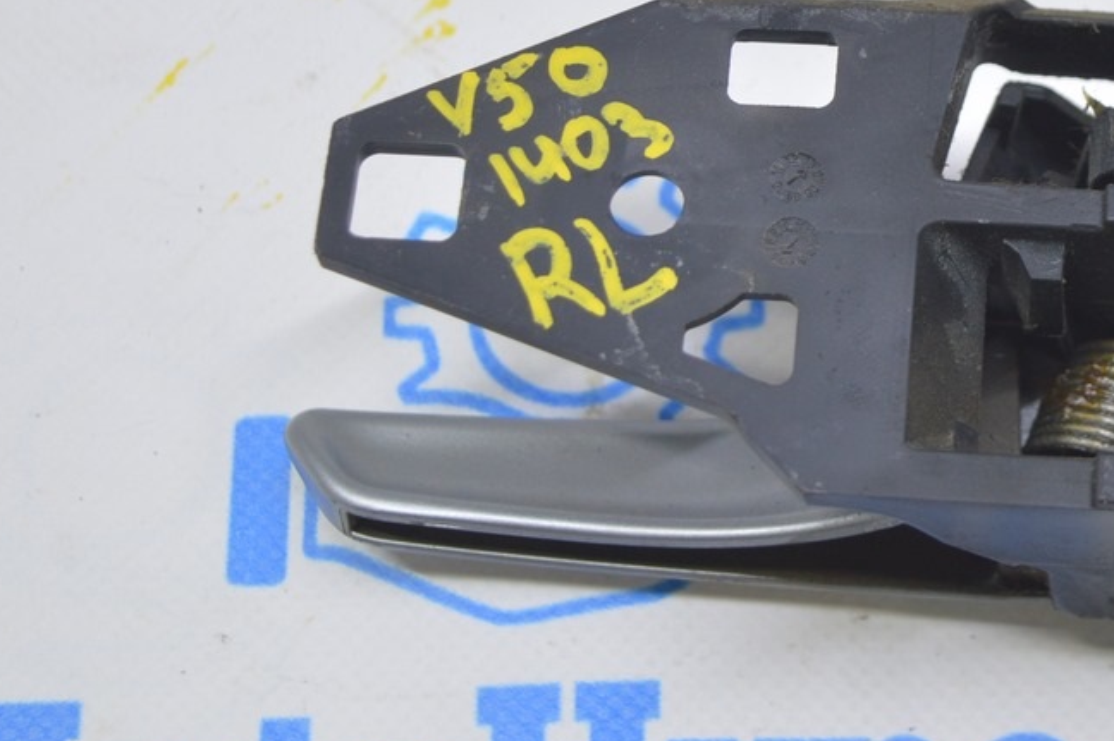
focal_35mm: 109
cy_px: 193
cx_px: 854
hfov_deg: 18.6
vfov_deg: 12.5
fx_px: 3370
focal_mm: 46
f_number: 5.6
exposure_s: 1/20
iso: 400
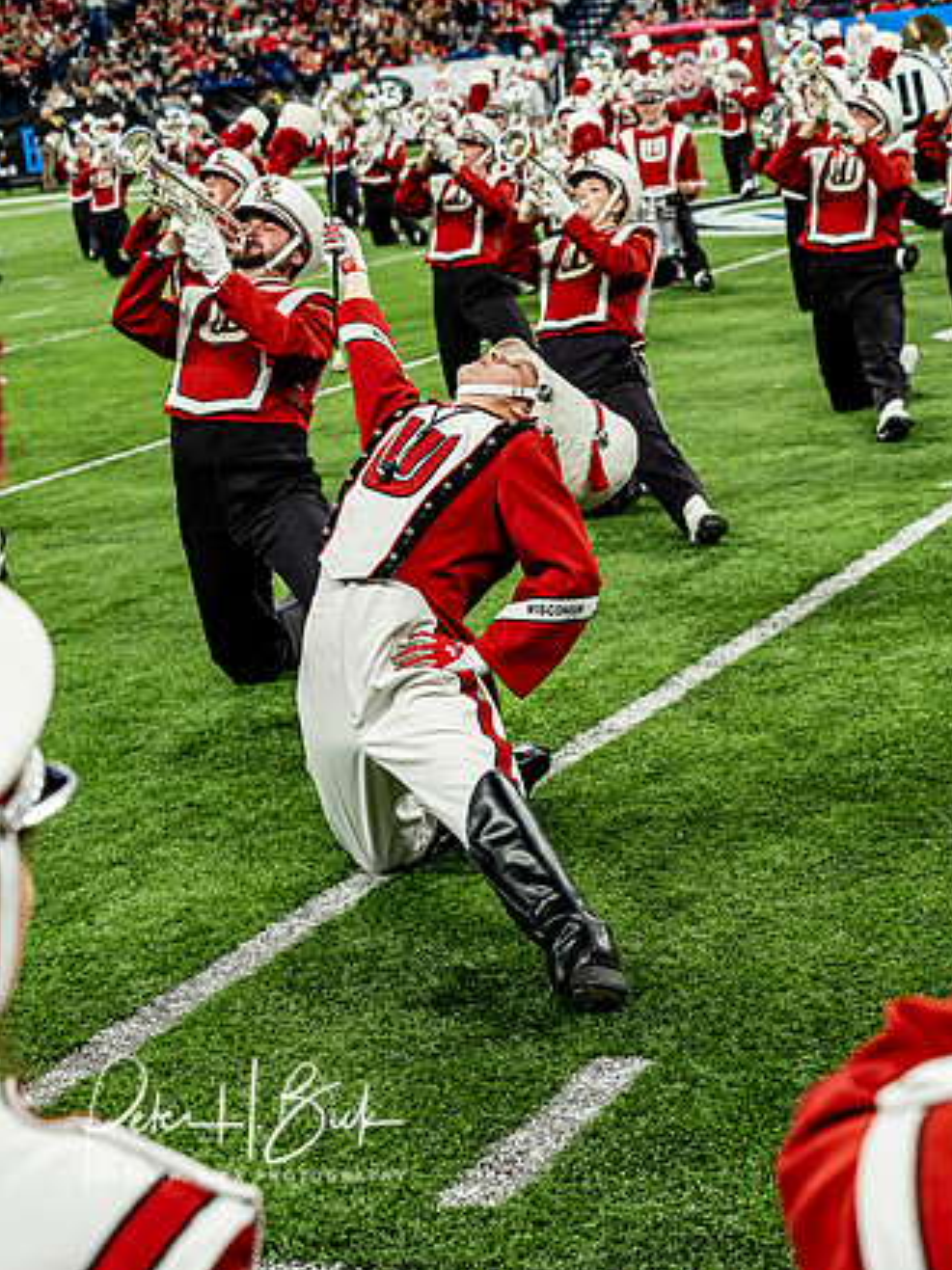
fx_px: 3008
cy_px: 622
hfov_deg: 18.0
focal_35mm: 82
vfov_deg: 23.8
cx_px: 485
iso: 1600
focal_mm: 40
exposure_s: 1/500
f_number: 4
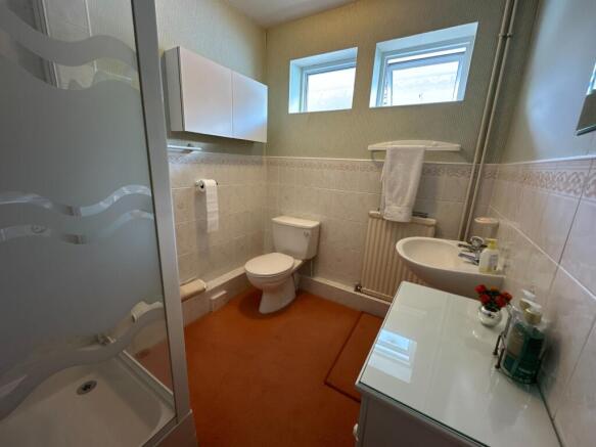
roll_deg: -2.8
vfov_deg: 85.7
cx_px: 298
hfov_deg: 102.1
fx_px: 241
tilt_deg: -15.0
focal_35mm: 14
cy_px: 224
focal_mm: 2.22
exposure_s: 1/25
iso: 500
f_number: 2.2
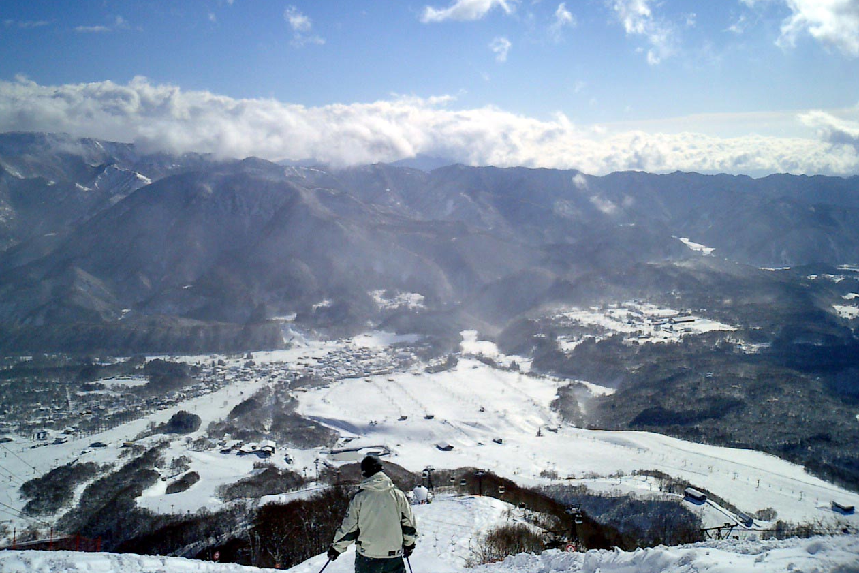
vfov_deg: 35.0
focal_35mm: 38
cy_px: 252
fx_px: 907
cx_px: 431
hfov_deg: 50.7
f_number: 3.2
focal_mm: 7.5
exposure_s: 1/6400
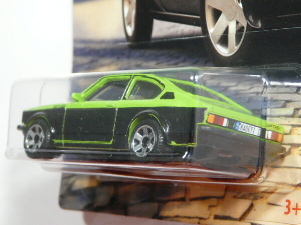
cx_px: 150
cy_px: 112
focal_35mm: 113
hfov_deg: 17.4
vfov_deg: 13.1
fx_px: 983
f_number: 3.2
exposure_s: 1/40
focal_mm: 11.7
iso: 200
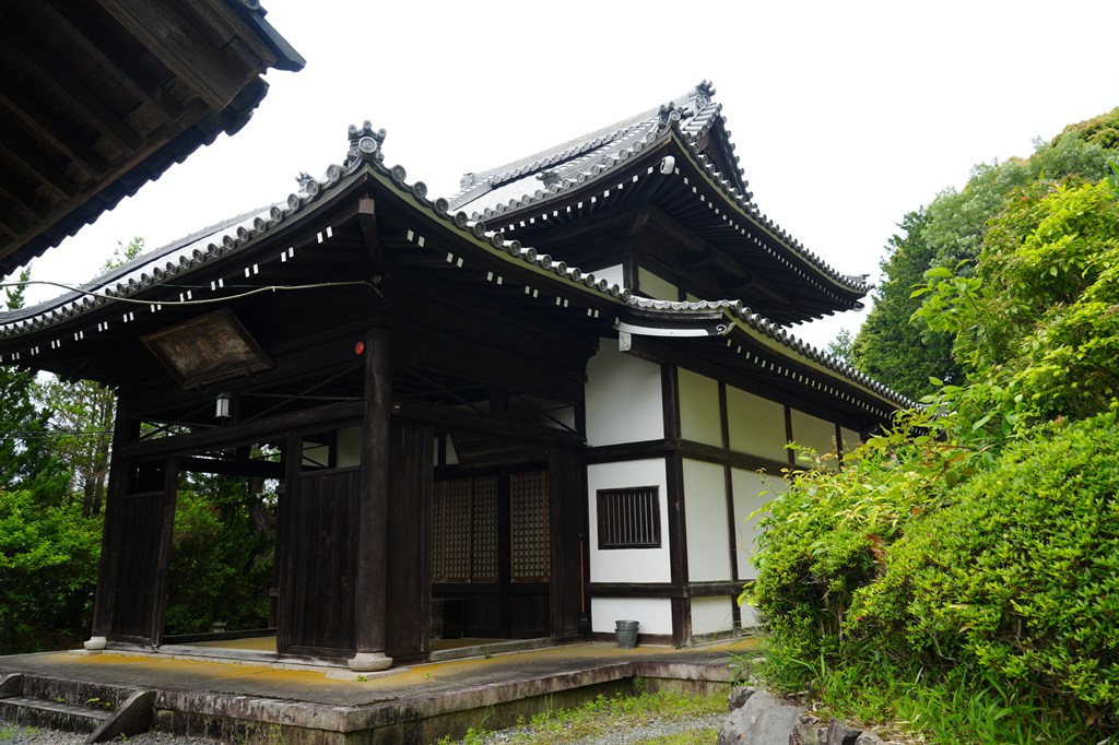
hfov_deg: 69.4
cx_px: 560
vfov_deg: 49.5
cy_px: 372
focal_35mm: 26
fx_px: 808
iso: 100
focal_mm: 26
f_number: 4.5
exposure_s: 1/80
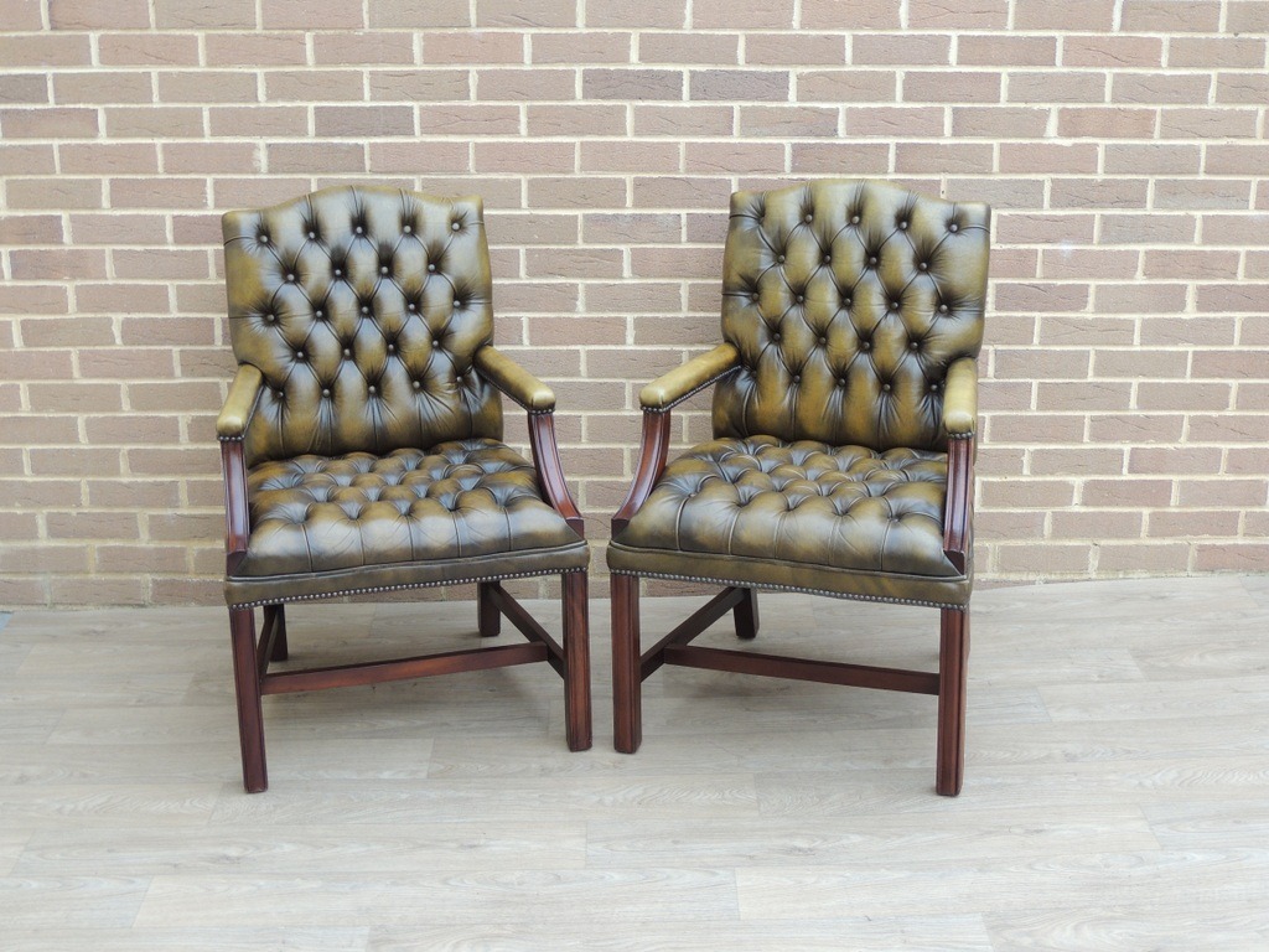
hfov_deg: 38.2
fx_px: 1833
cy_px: 476
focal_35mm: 50
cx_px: 634
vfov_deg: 29.1
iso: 125
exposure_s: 1/50
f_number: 3.6
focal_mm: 8.9
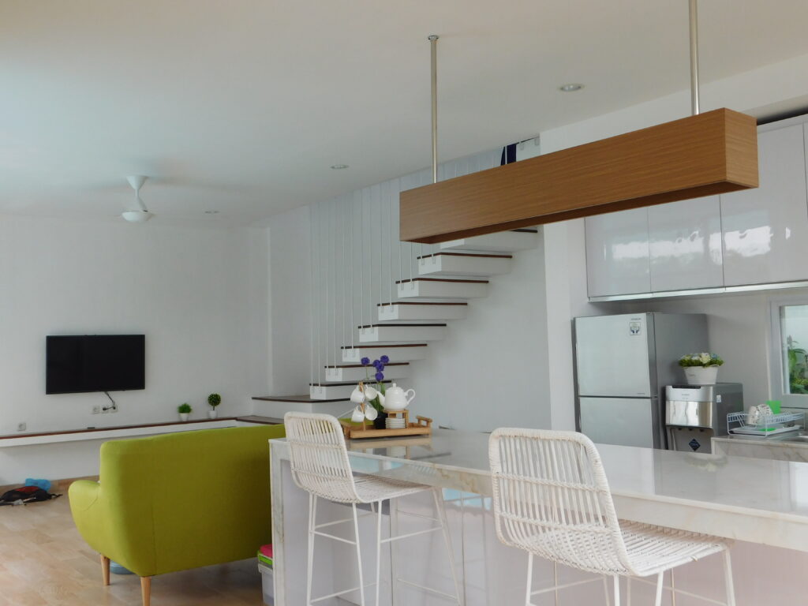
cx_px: 404
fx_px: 840
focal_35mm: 36
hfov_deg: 51.4
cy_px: 303
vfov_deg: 39.7
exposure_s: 1/200
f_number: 3.5
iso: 125
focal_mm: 6.3
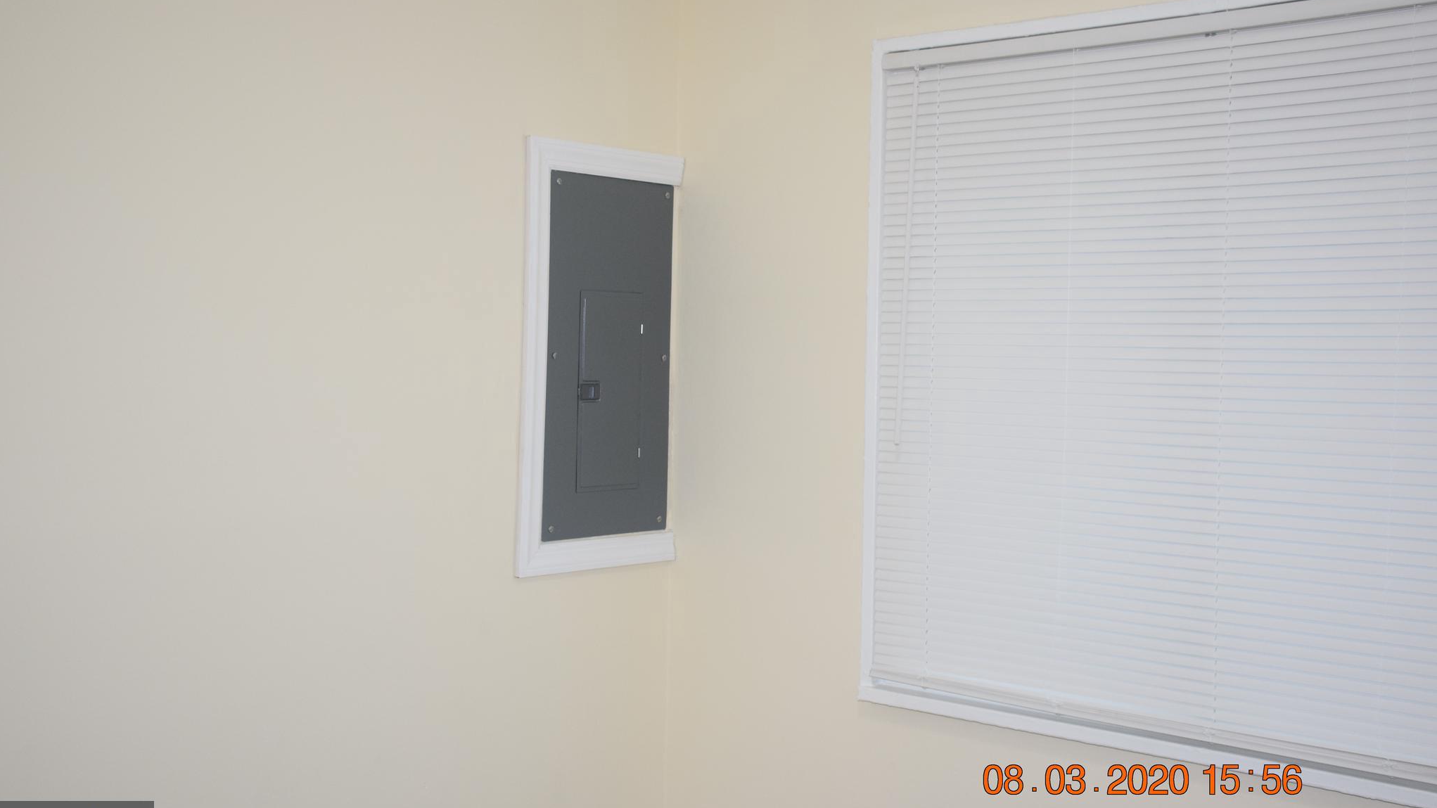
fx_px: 1620
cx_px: 718
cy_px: 372
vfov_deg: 28.0
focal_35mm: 43
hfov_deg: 47.8
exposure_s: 1/100
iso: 800
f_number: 5
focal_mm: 27
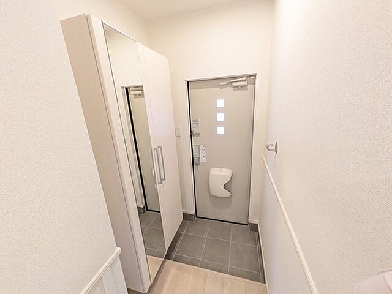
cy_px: 147
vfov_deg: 85.7
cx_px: 196
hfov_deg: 102.1
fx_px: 159
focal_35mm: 14
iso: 522
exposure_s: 1/50.1
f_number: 2.2
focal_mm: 1.85
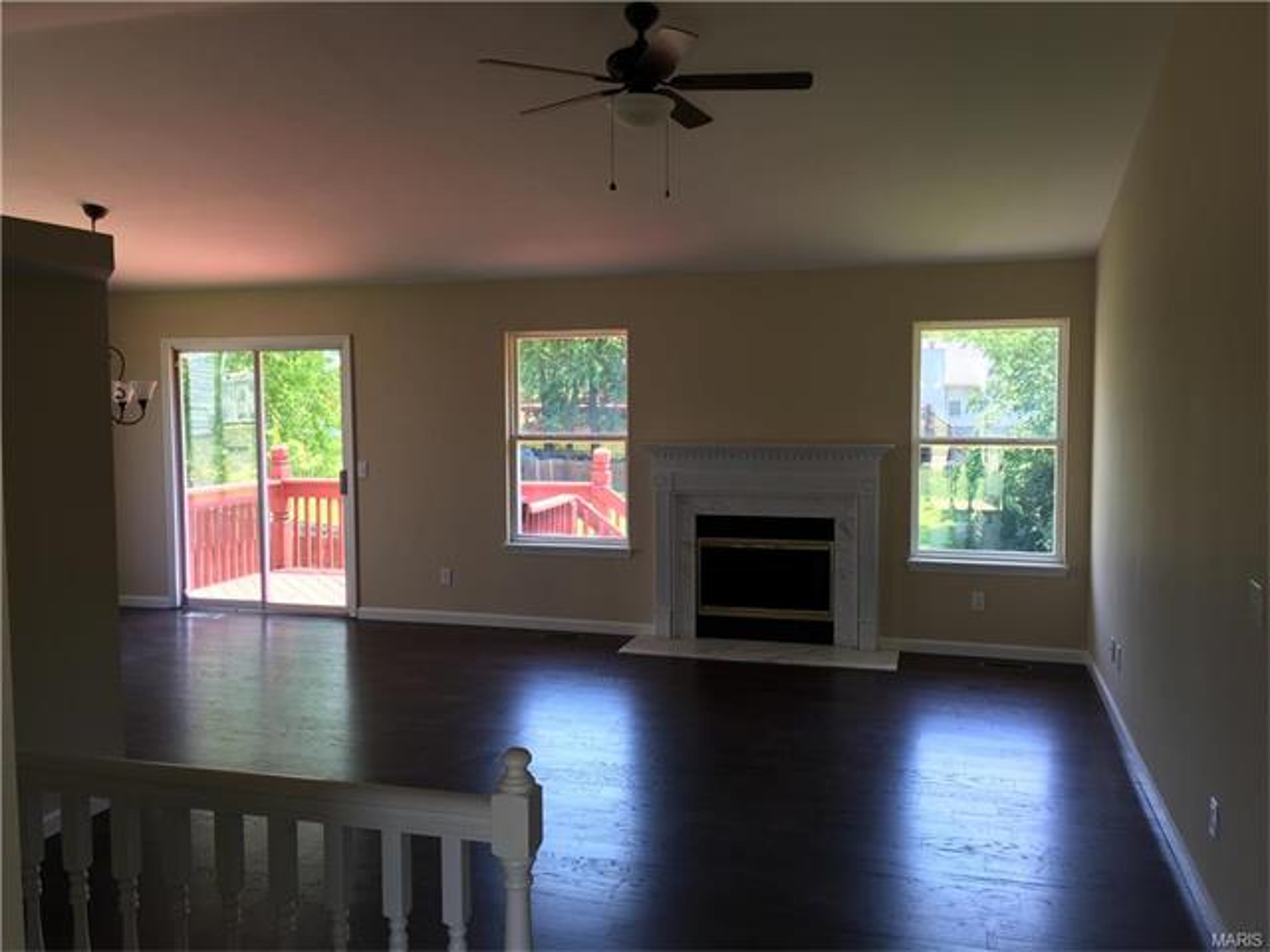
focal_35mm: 29
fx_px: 1064
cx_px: 635
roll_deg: +0.3
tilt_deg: -3.4
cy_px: 476
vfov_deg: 48.2
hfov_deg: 61.7
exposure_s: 1/60
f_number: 2.2
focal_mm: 4.15
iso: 25
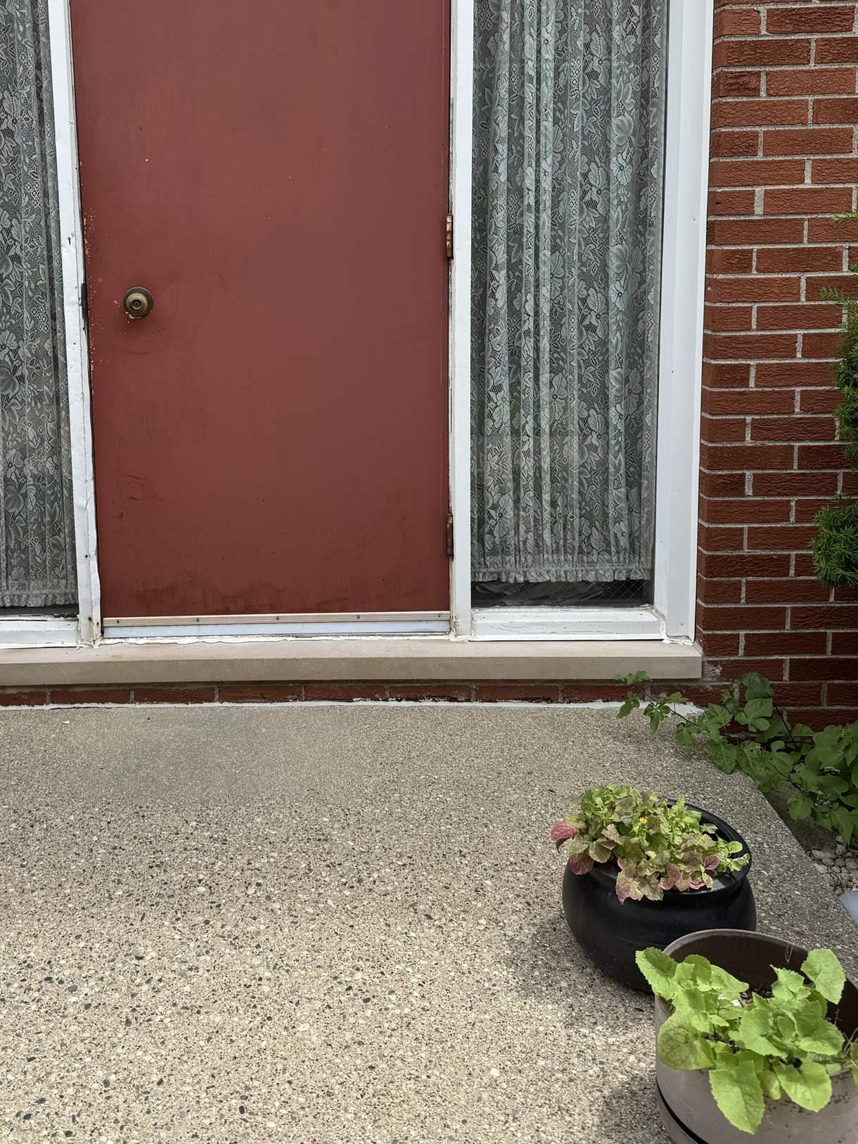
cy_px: 379
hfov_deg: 41.1
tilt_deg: -15.5
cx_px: 260
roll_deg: +2.2
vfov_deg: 52.9
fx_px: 1123
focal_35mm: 34
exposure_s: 1/1980
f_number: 1.78
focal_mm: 6.76
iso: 80
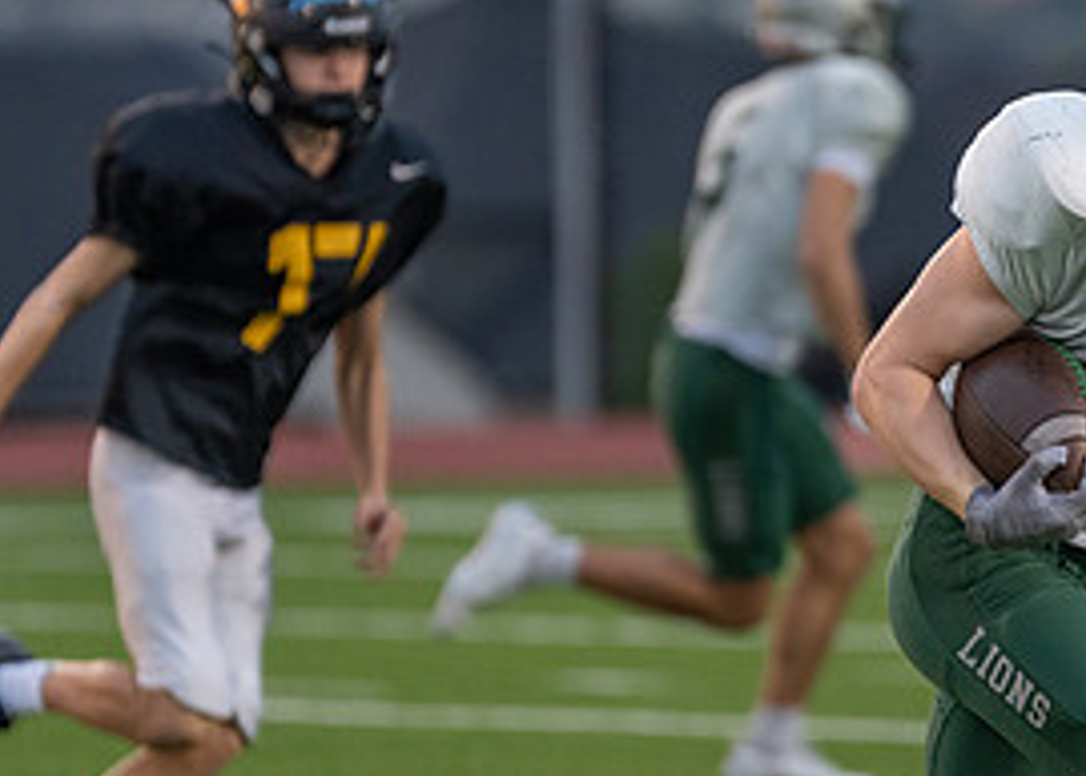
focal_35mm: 545
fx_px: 16814
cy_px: 381
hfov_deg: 3.7
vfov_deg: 2.6
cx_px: 1103
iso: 1250
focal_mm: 200
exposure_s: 1/1250
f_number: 2.8
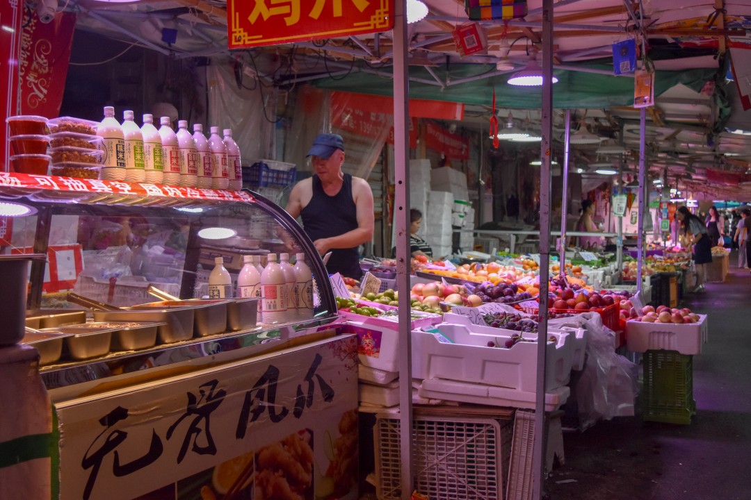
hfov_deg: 53.1
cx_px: 376
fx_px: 751
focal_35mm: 36
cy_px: 250
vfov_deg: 36.9
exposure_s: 1/500
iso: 800
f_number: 4
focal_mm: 24
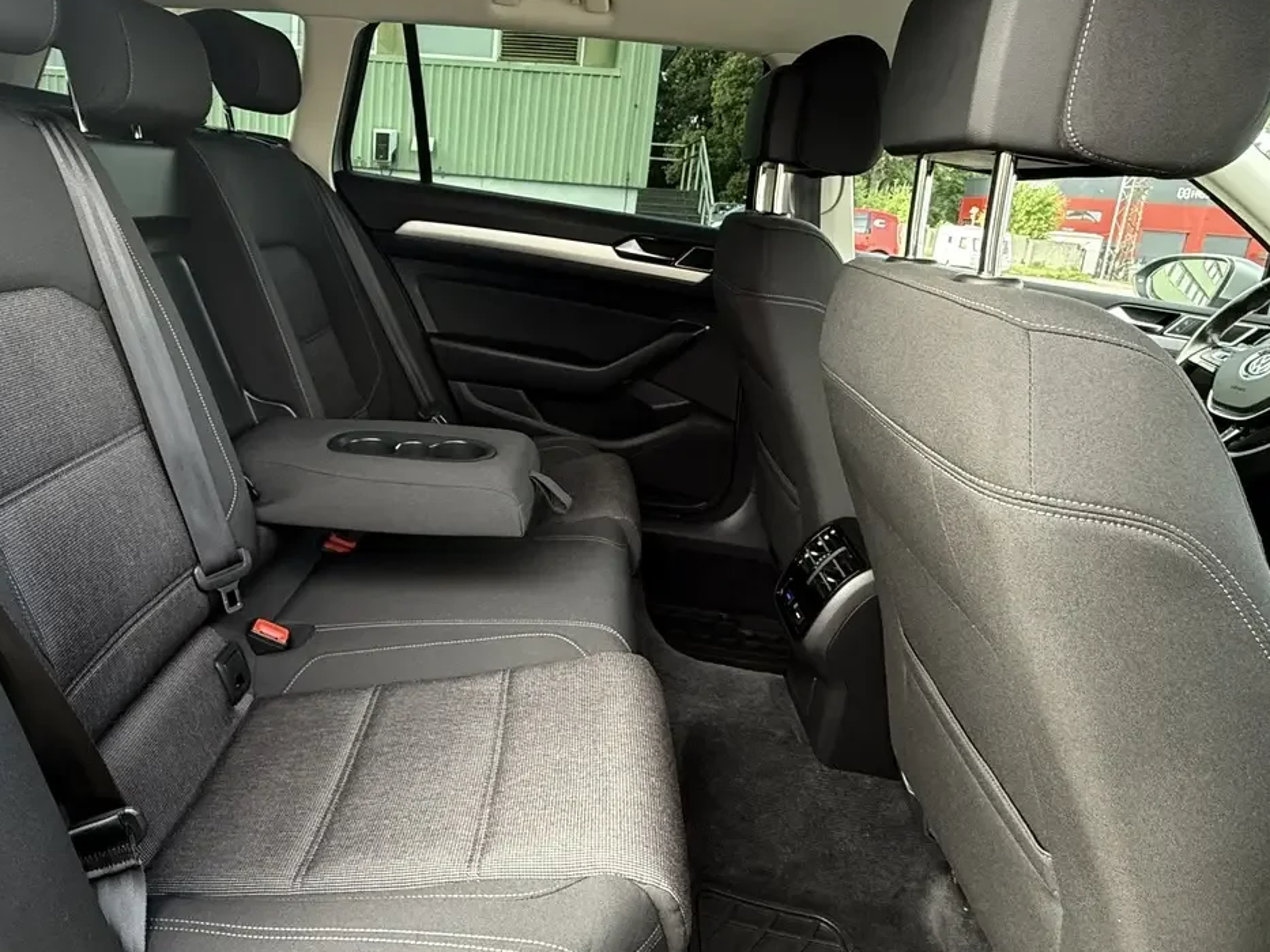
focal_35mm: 24
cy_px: 405
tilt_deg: -13.4
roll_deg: -3.8
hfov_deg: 70.6
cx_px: 490
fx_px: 881
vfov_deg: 56.6
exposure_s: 1/99
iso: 320
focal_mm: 2.22
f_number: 2.2
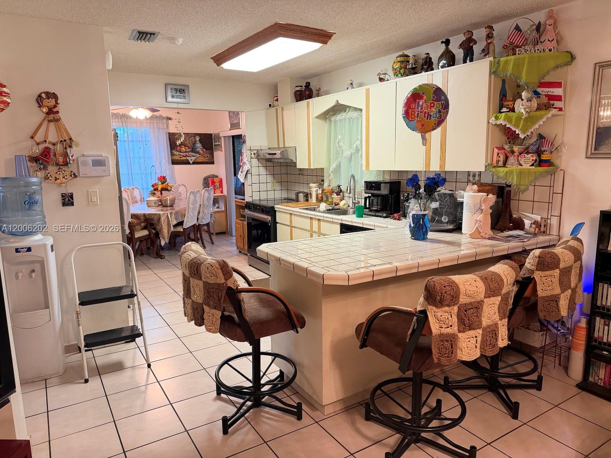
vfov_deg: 56.8
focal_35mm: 24
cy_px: 229
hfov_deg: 71.6
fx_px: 424
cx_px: 306
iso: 400
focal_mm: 6.76
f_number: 1.78
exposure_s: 1/60
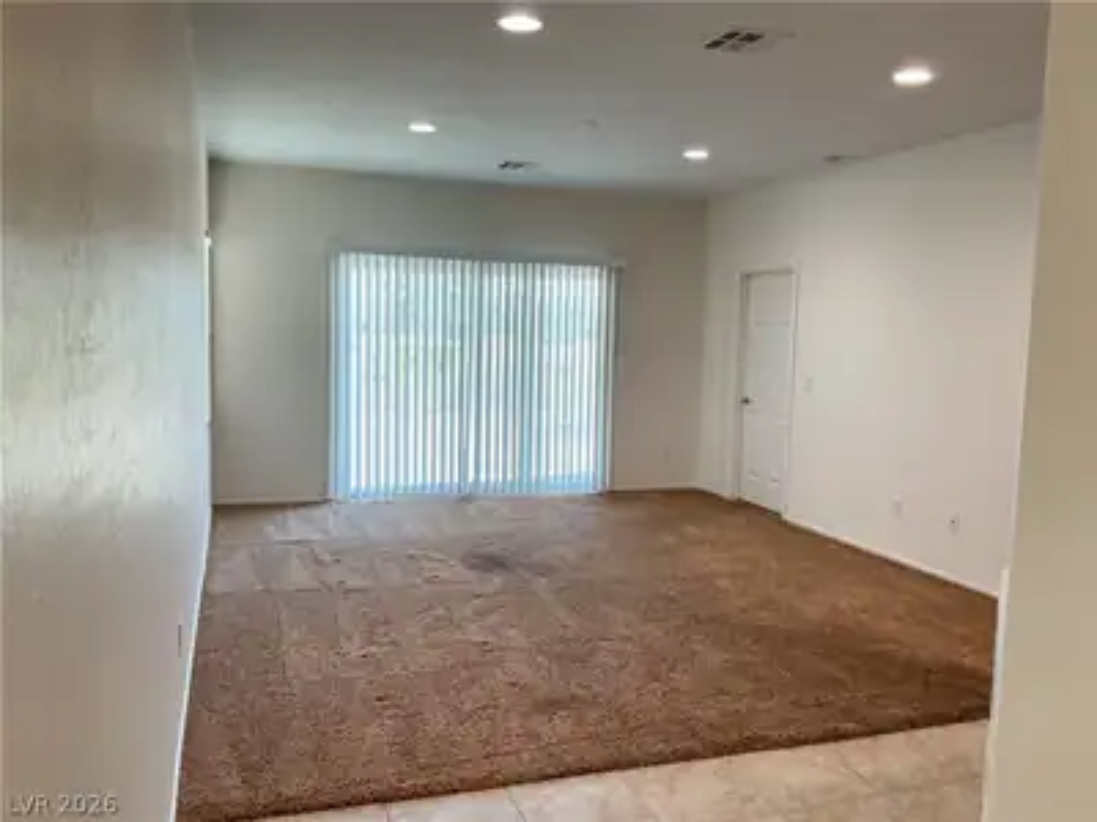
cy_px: 411
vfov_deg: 48.2
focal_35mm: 29
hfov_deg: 61.7
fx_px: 919
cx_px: 548
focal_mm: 3
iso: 80
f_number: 1.8
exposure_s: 1/60
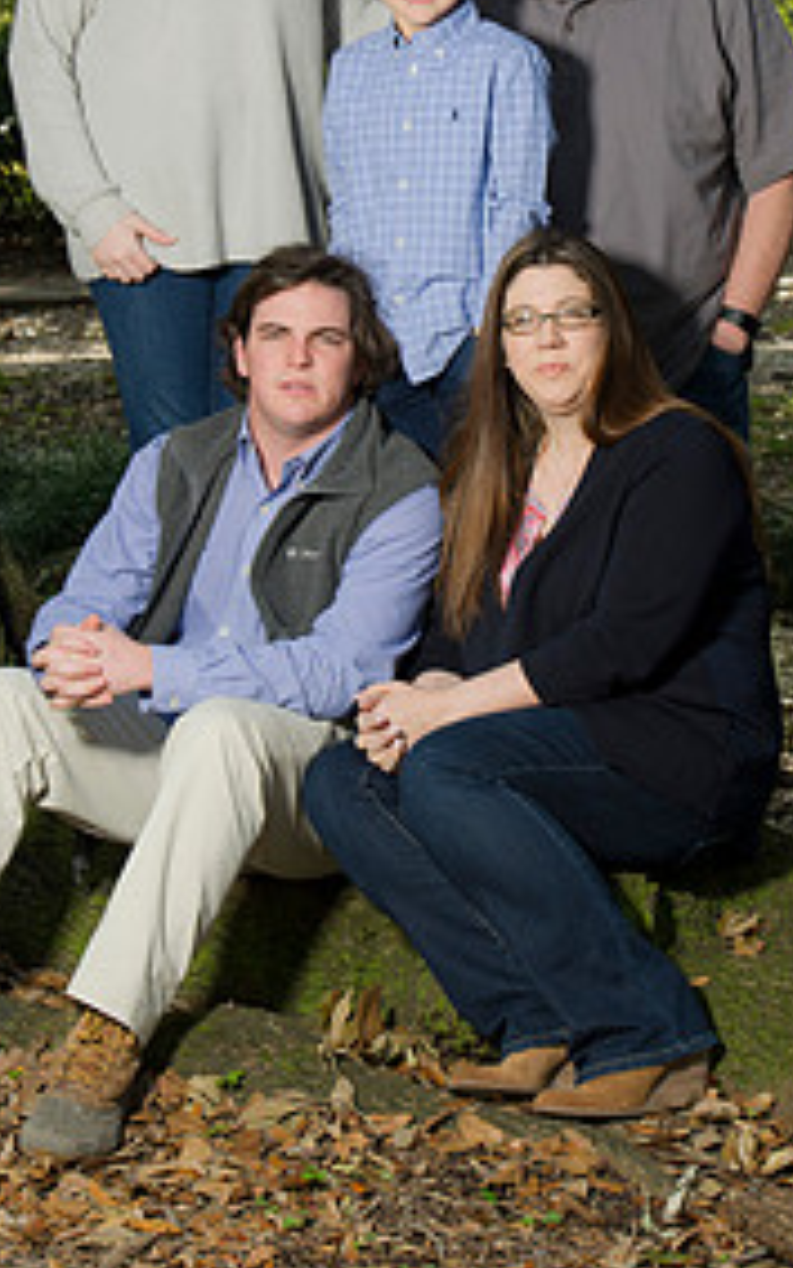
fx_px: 4804
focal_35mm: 139
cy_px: 314
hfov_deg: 9.4
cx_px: 419
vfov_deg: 15.0
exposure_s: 1/100
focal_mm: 86
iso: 160
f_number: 8
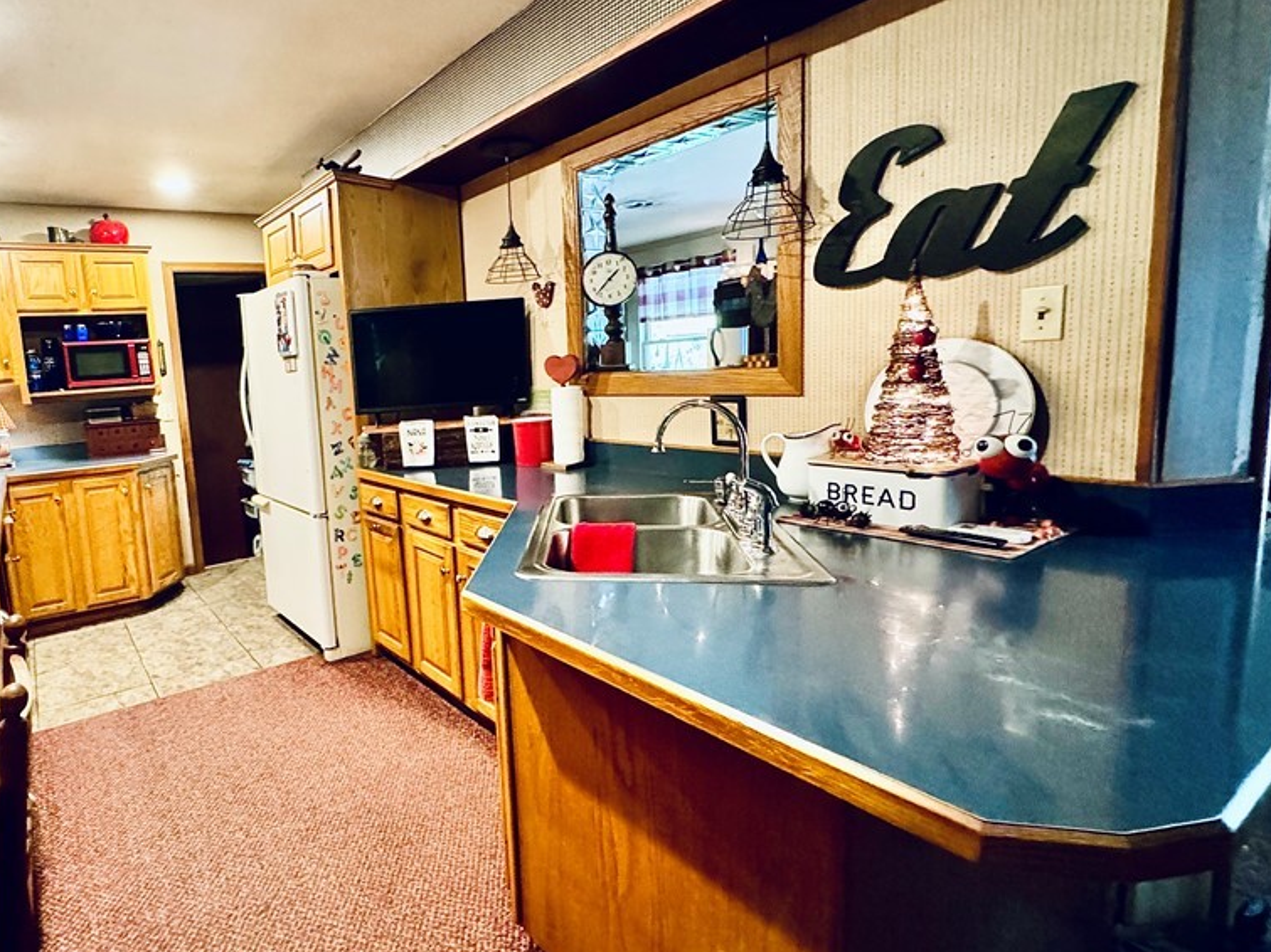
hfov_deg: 81.6
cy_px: 456
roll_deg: +3.1
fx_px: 698
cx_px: 414
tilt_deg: -8.3
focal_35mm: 19
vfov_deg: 68.6
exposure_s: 1/60
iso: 1000
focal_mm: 2.22
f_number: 2.2
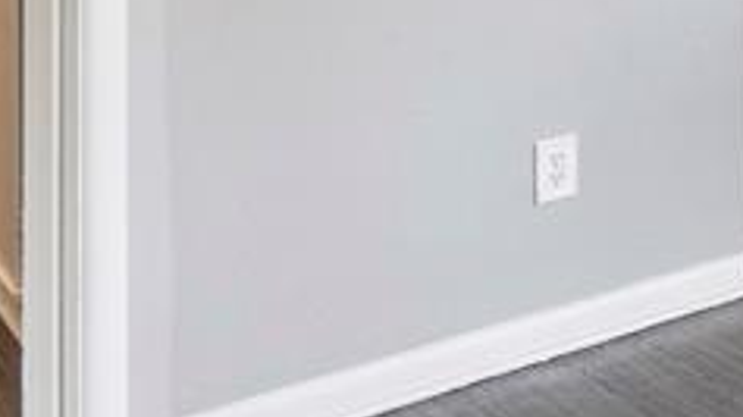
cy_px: -310
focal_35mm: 68
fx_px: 1339
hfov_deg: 21.1
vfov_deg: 15.5
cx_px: 1336
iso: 100
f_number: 8
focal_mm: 10
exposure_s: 1/30
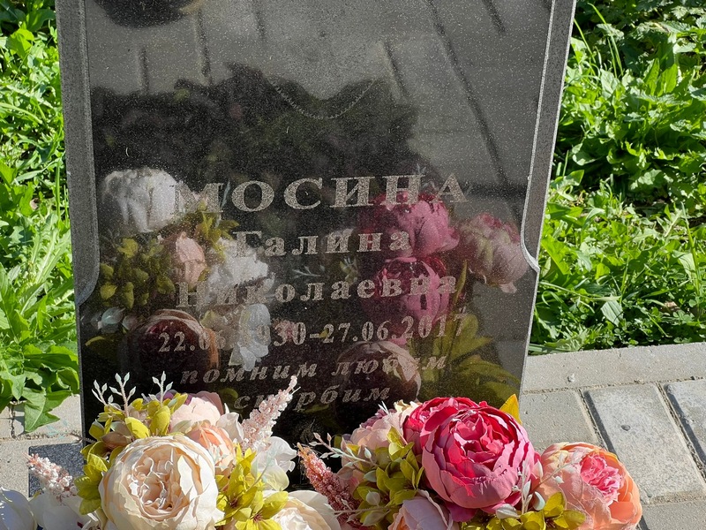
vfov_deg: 19.1
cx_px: 353
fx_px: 1570
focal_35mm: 77
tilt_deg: -34.5
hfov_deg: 25.3
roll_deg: -2.8
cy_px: 265
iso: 32
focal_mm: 9
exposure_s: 1/268
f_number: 2.8
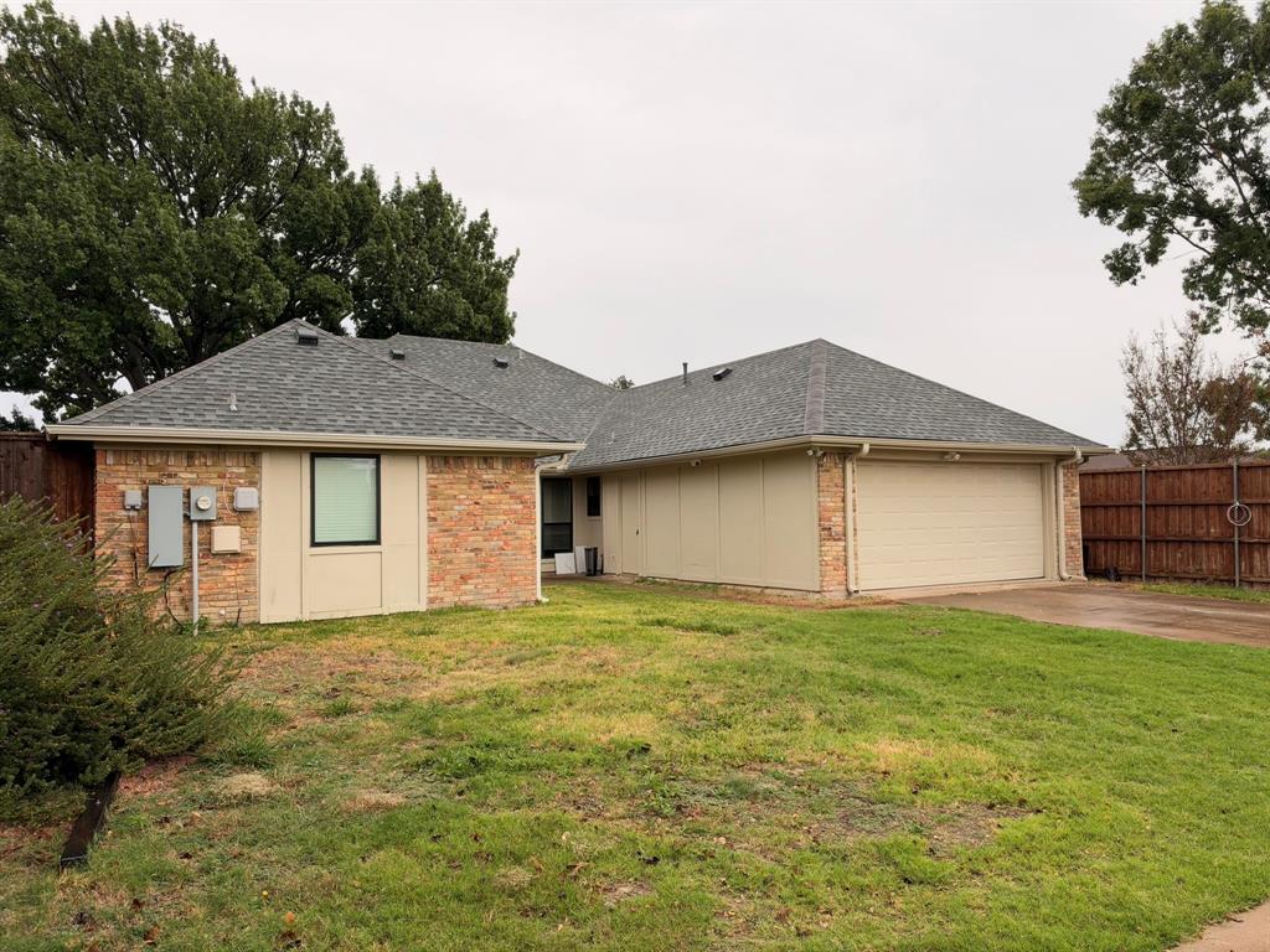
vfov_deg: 56.8
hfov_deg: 71.6
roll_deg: +1.1
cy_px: 476
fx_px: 881
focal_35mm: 24
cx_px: 635
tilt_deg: +2.8
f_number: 1.8
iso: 64
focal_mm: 6.93
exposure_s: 1/1754
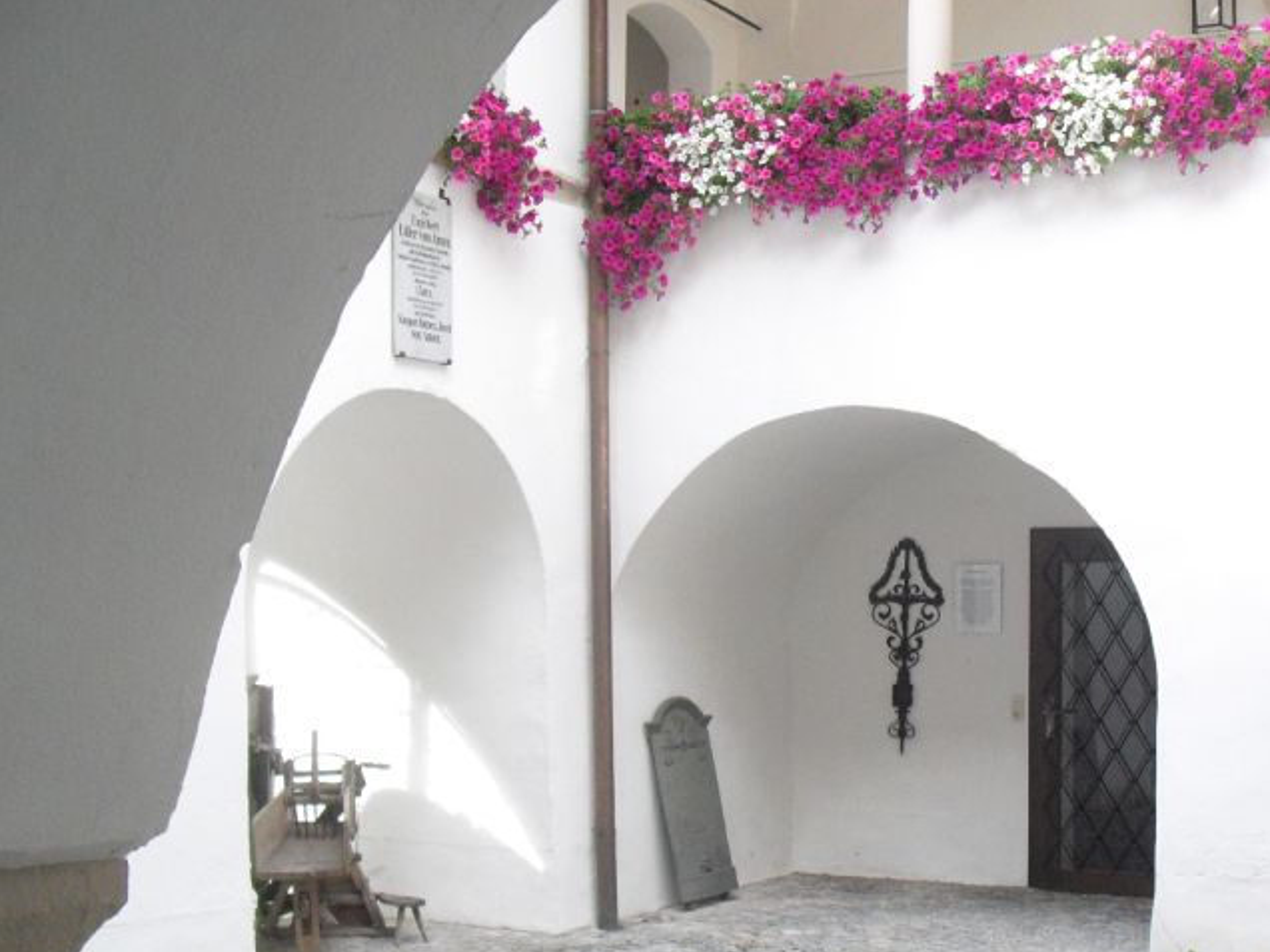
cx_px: 927
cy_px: 589
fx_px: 2128
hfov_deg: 32.7
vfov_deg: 25.2
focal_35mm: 58
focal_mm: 6.3
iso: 400
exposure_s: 1/500
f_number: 3.1
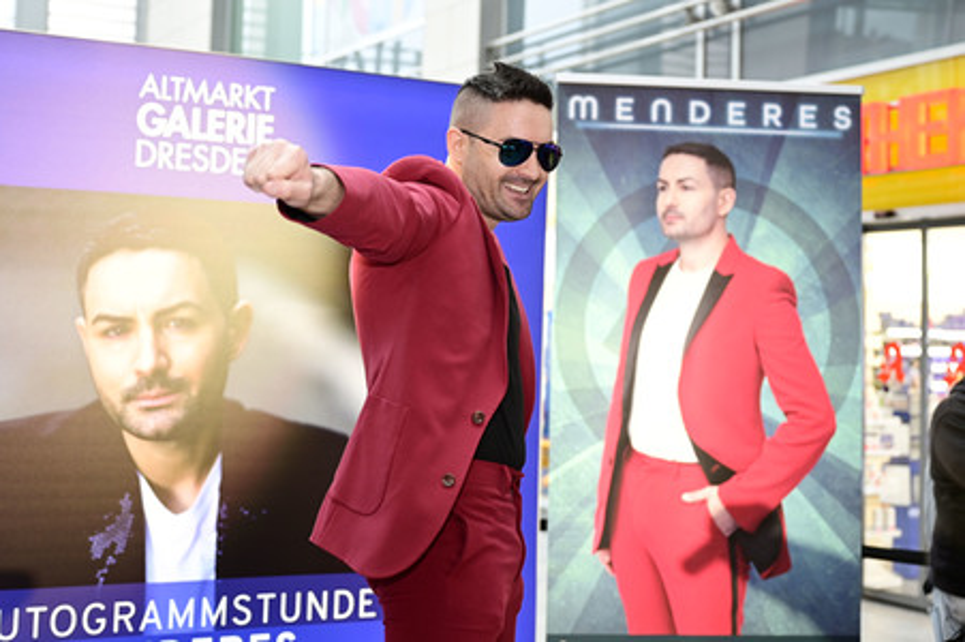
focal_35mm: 41
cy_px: 321
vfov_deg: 32.6
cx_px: 482
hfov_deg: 47.4
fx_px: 1098
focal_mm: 41
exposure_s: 1/160
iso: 800
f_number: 2.8
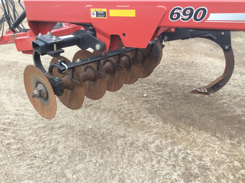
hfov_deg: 56.9
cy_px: 92
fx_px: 226
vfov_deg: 44.1
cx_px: 122
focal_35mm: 32
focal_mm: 3.3
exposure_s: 1/120
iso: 40
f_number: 2.4
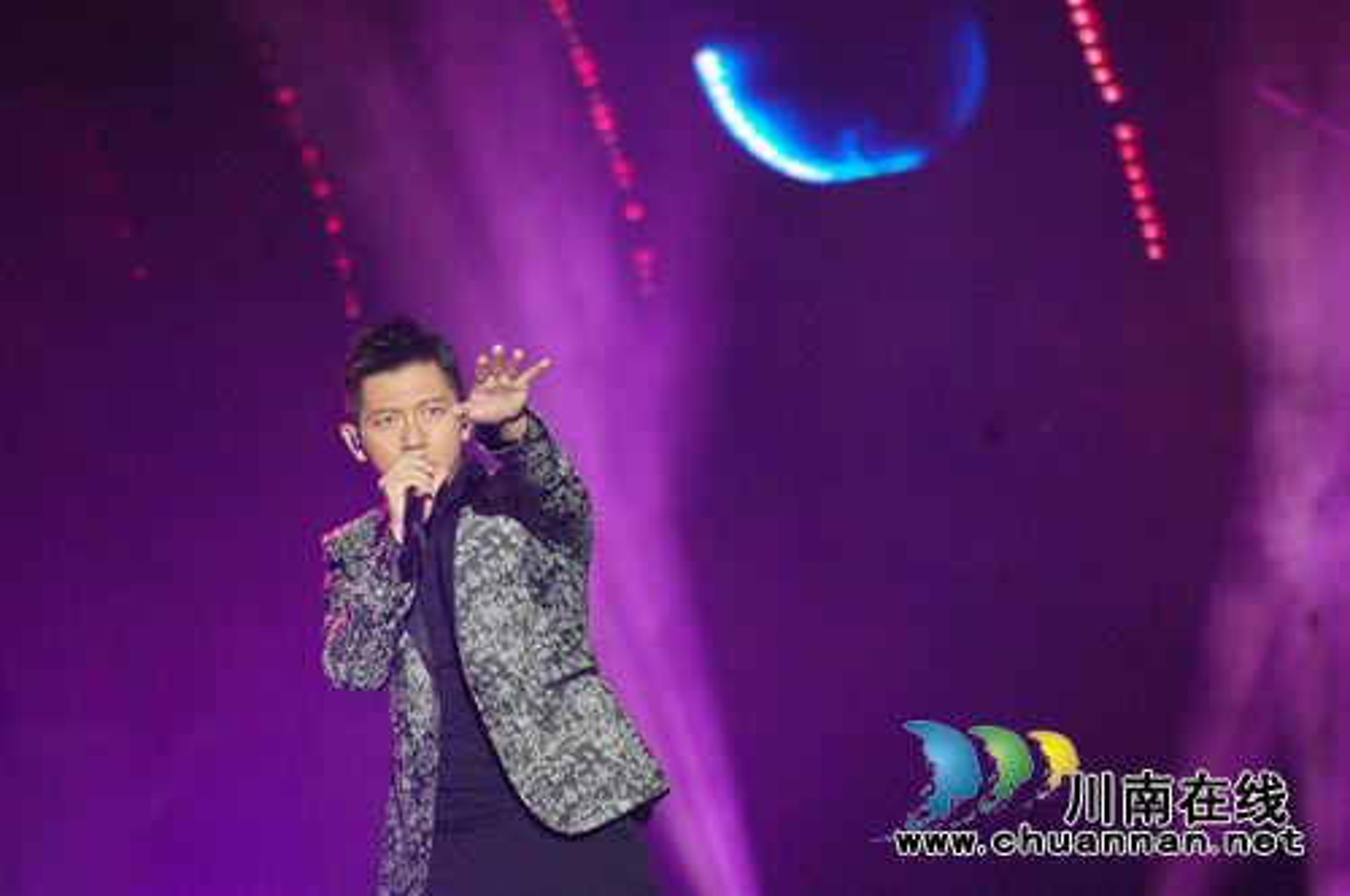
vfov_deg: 4.6
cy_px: 448
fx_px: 11235
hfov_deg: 6.9
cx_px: 675
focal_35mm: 300
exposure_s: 1/125
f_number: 5.6
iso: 1600
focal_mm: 200
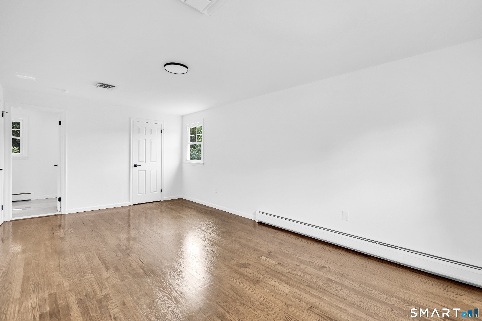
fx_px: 214
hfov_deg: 96.7
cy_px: 160
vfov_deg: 73.7
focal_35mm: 16
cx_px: 241
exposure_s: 1/320
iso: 250
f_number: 8
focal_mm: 16
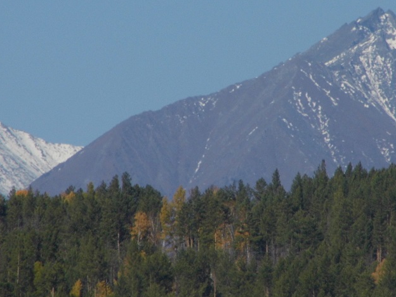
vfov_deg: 1.8
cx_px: 220
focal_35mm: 841
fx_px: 9621
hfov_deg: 2.4
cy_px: 122
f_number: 16.7
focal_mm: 94.5
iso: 100
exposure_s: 1/125
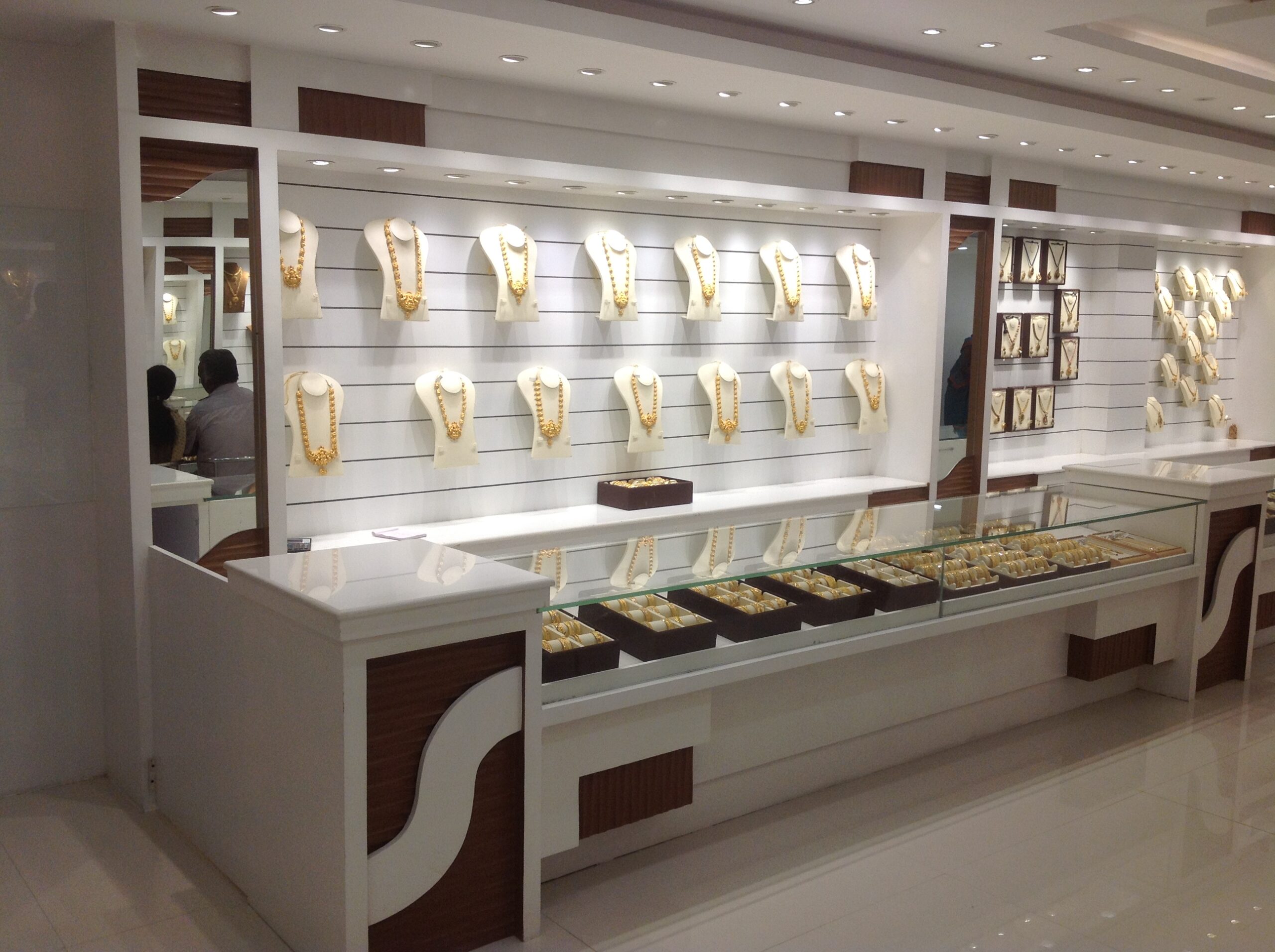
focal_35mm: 35
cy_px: 476
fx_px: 1287
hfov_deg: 52.7
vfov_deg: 40.6
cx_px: 638
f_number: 2.4
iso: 50
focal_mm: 4.28
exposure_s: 1/189
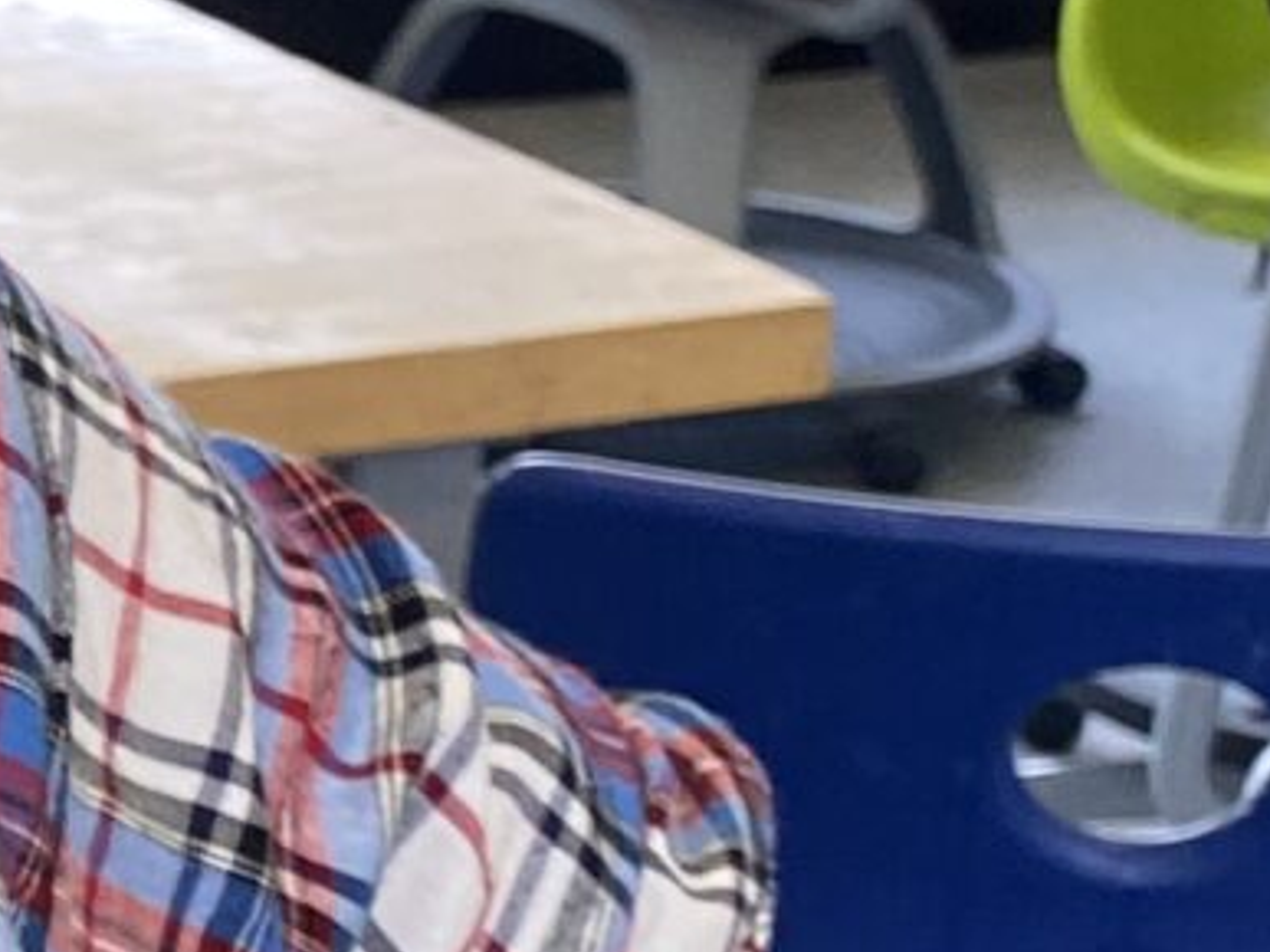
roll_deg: +0.5
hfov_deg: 10.0
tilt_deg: -17.2
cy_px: 295
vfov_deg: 8.6
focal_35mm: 172
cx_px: -1818
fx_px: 6308
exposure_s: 1/120
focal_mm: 4.25
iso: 80
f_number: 1.8
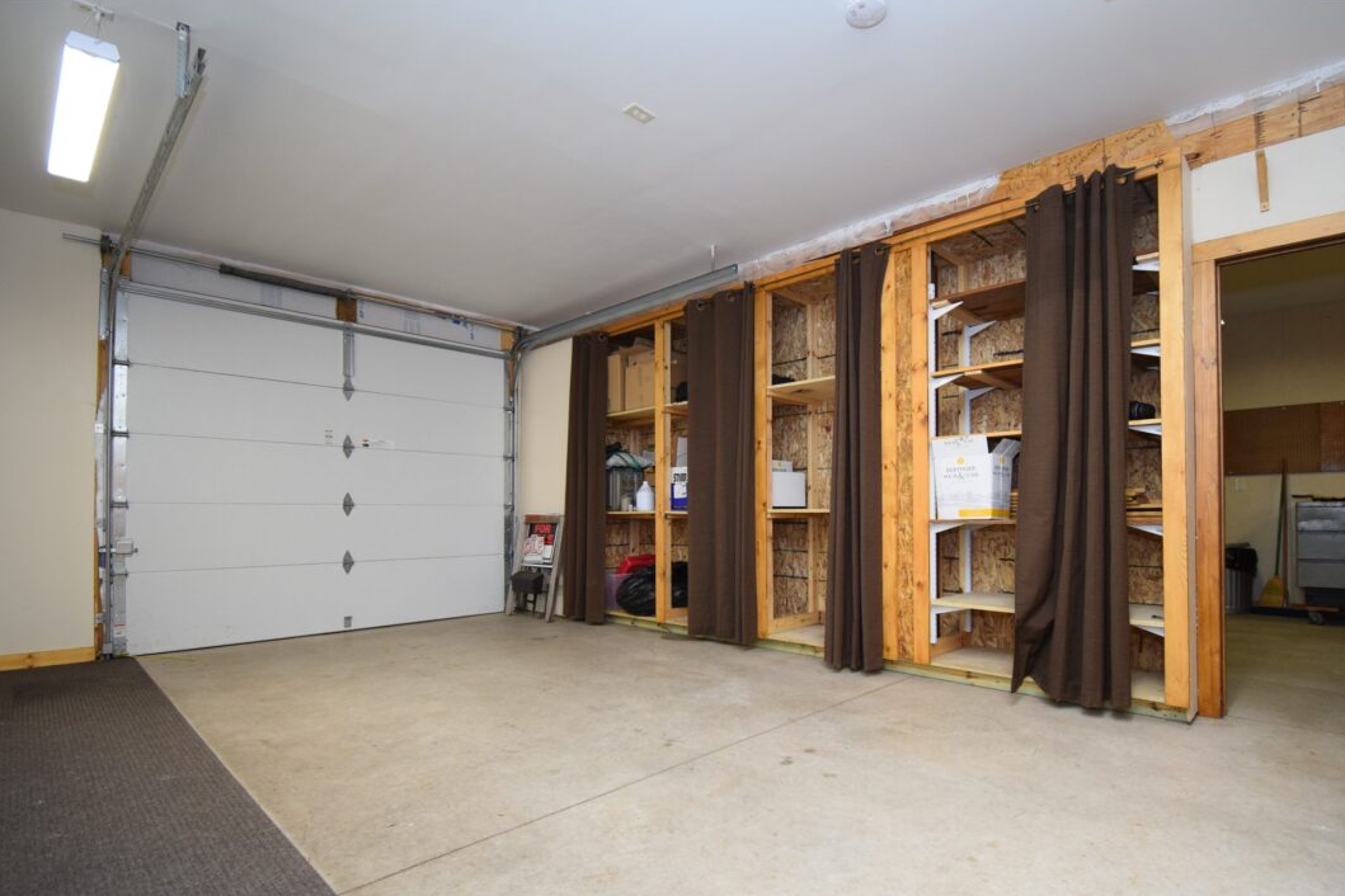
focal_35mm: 17
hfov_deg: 92.9
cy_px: 503
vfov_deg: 70.2
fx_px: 635
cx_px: 751
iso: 720
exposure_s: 1/60
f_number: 4.5
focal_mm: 10
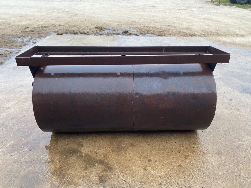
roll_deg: -1.7
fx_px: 189
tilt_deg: -29.5
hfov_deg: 67.3
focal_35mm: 26
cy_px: 94
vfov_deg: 53.1
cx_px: 126
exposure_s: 1/458
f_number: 1.8
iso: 32
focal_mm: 4.25
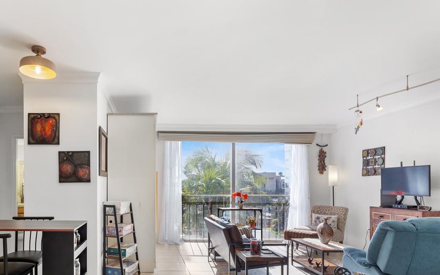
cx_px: 145
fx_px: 288
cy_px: 187
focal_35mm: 24
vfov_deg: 50.0
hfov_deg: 72.5
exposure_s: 1/3
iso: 250
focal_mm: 16
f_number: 9
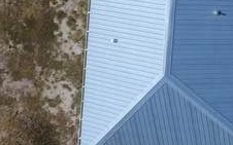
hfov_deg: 14.2
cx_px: 486
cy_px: -43
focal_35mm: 120
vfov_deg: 10.7
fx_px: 762
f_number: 2.8
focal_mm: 3.61
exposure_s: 1/1590
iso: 100
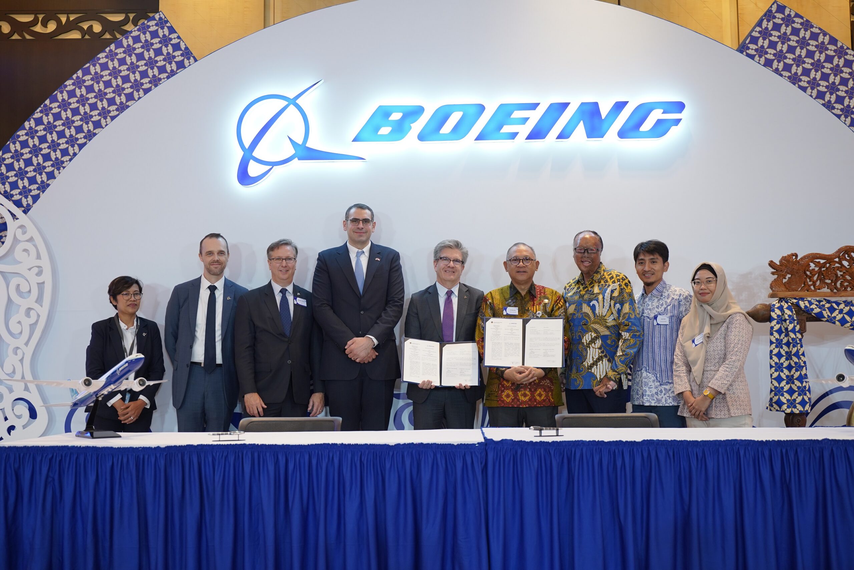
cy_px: 285
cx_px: 427
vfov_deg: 34.2
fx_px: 925
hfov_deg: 49.6
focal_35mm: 39
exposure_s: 1/100
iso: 800
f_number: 3.2
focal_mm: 39
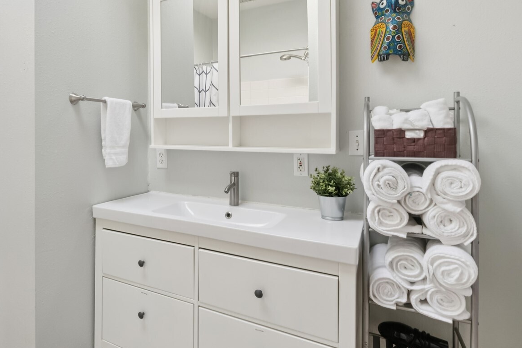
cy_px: 139
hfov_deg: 77.0
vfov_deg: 56.8
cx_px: 191
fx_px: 319
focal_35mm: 22
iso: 250
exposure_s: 1/25
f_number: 9
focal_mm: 10
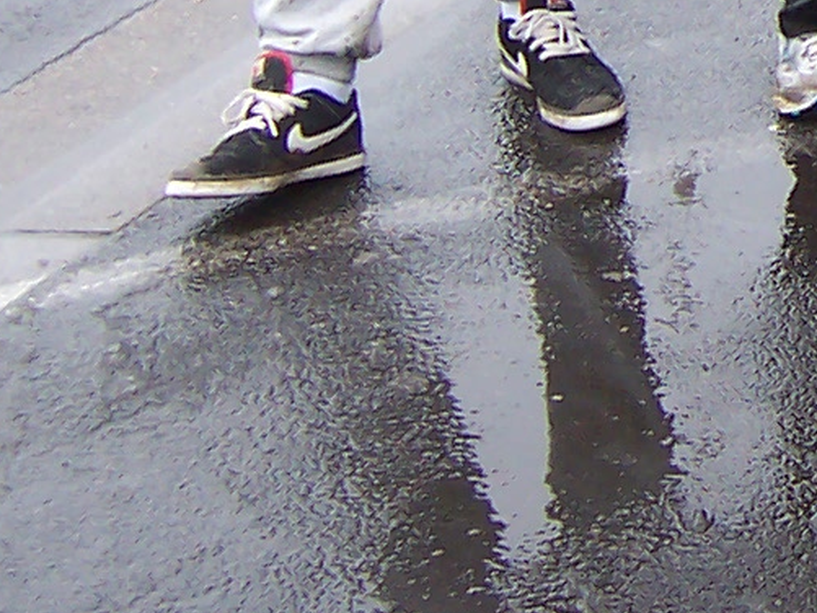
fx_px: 3447
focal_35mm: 146
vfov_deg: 9.6
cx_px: 1528
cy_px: -533
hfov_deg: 12.3
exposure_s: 1/90
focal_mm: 5.6
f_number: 3.4
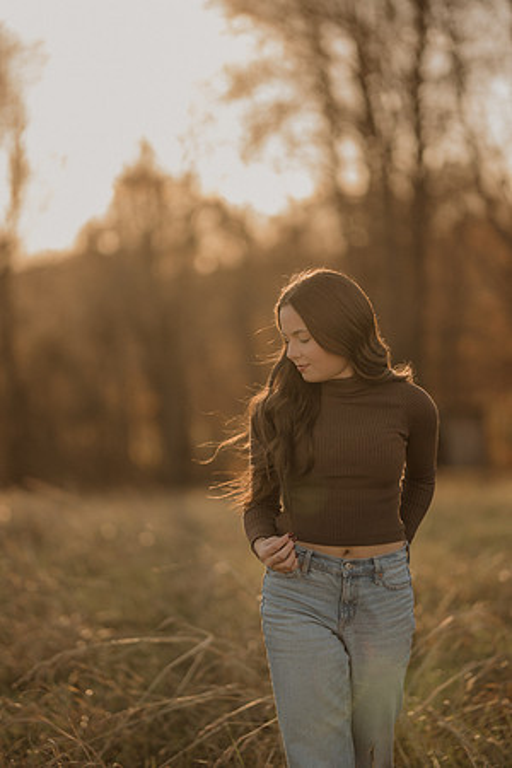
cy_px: 384
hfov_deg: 16.1
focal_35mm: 85
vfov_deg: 23.9
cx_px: 256
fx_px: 1813
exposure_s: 1/1600
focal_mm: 85
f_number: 1.4
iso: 200
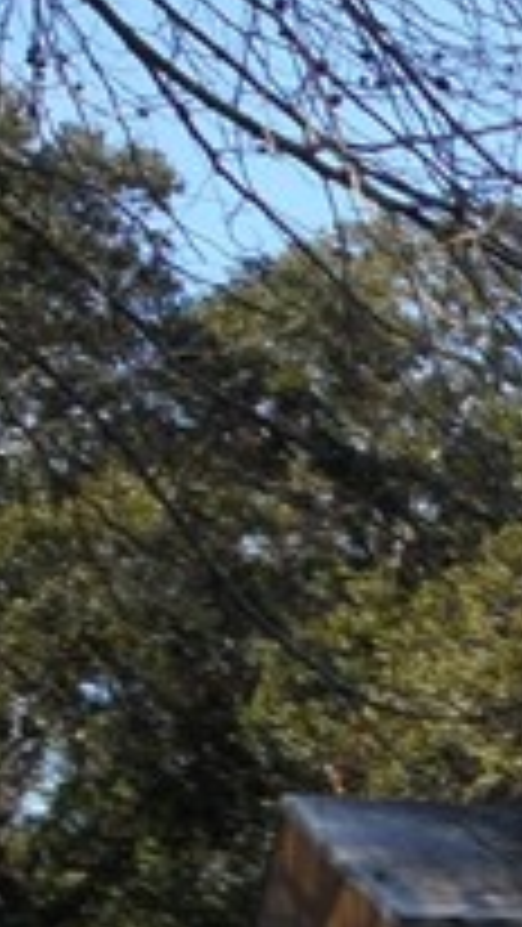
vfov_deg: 11.9
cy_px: 1368
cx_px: 2133
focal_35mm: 173
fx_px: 4254
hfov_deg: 5.9
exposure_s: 1/350
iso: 80
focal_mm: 5.7
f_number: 3.7
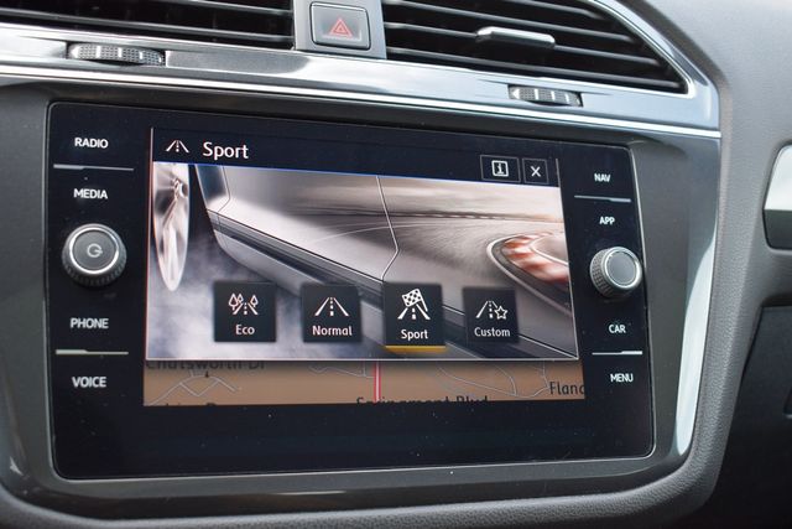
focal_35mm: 40
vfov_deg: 33.0
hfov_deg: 47.9
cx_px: 396
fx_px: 891
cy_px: 264
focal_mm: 27
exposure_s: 1/250
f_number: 4
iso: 400
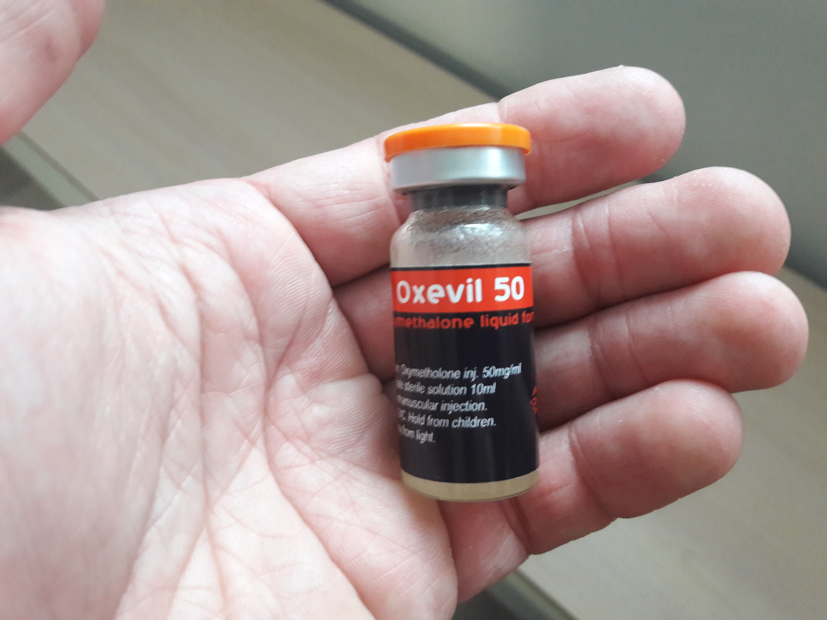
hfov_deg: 63.4
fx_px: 669
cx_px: 414
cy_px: 310
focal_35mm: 28
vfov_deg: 49.7
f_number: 1.9
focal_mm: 3.7
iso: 200
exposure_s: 1/17
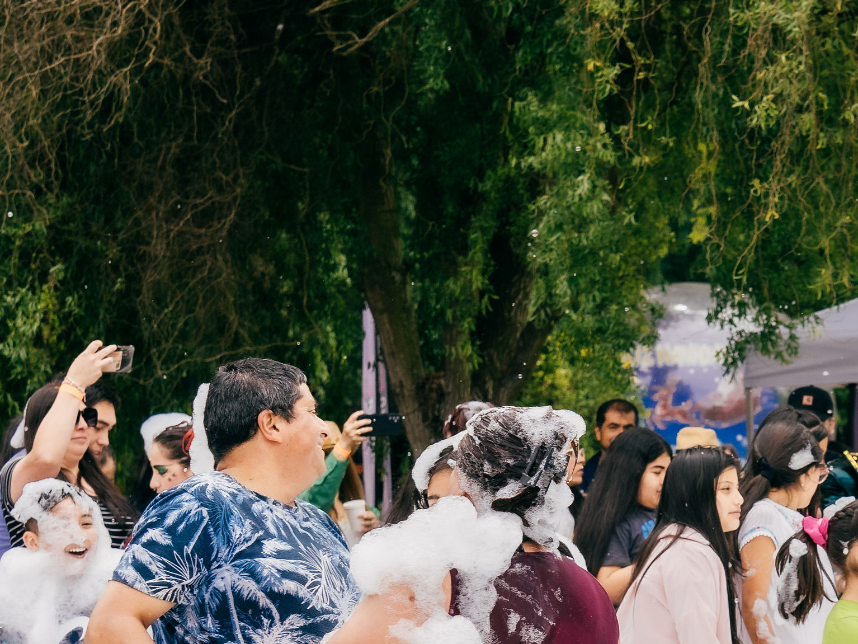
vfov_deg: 9.2
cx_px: 752
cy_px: 591
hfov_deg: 12.2
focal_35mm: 161
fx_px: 3991
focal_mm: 70
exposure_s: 1/640
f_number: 7.1
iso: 160
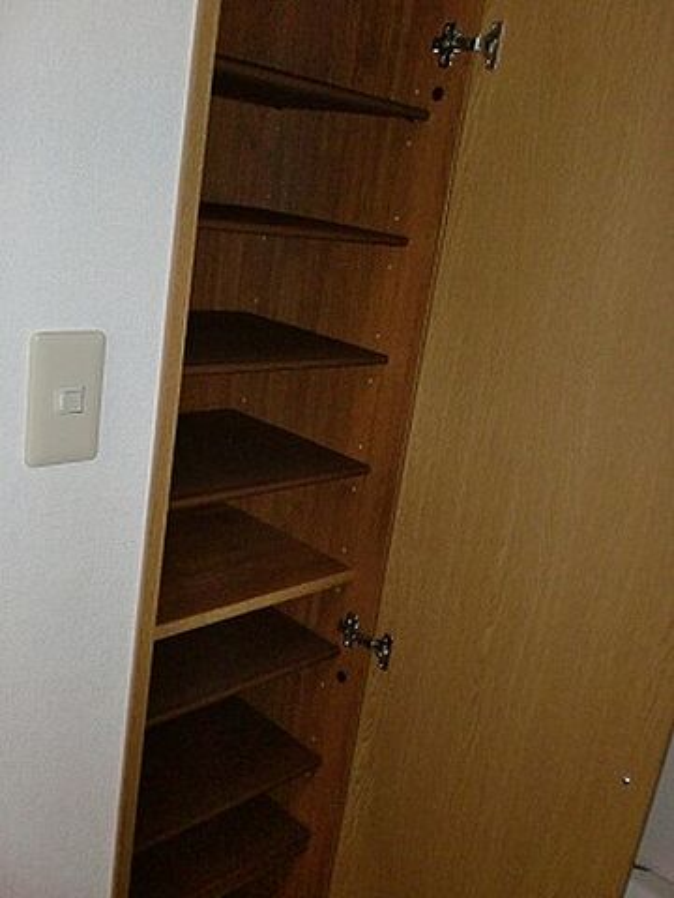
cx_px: 337
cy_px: 449
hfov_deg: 40.7
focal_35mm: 35
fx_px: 909
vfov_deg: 52.6
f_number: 3.1
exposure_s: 1/40
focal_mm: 6.3
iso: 400
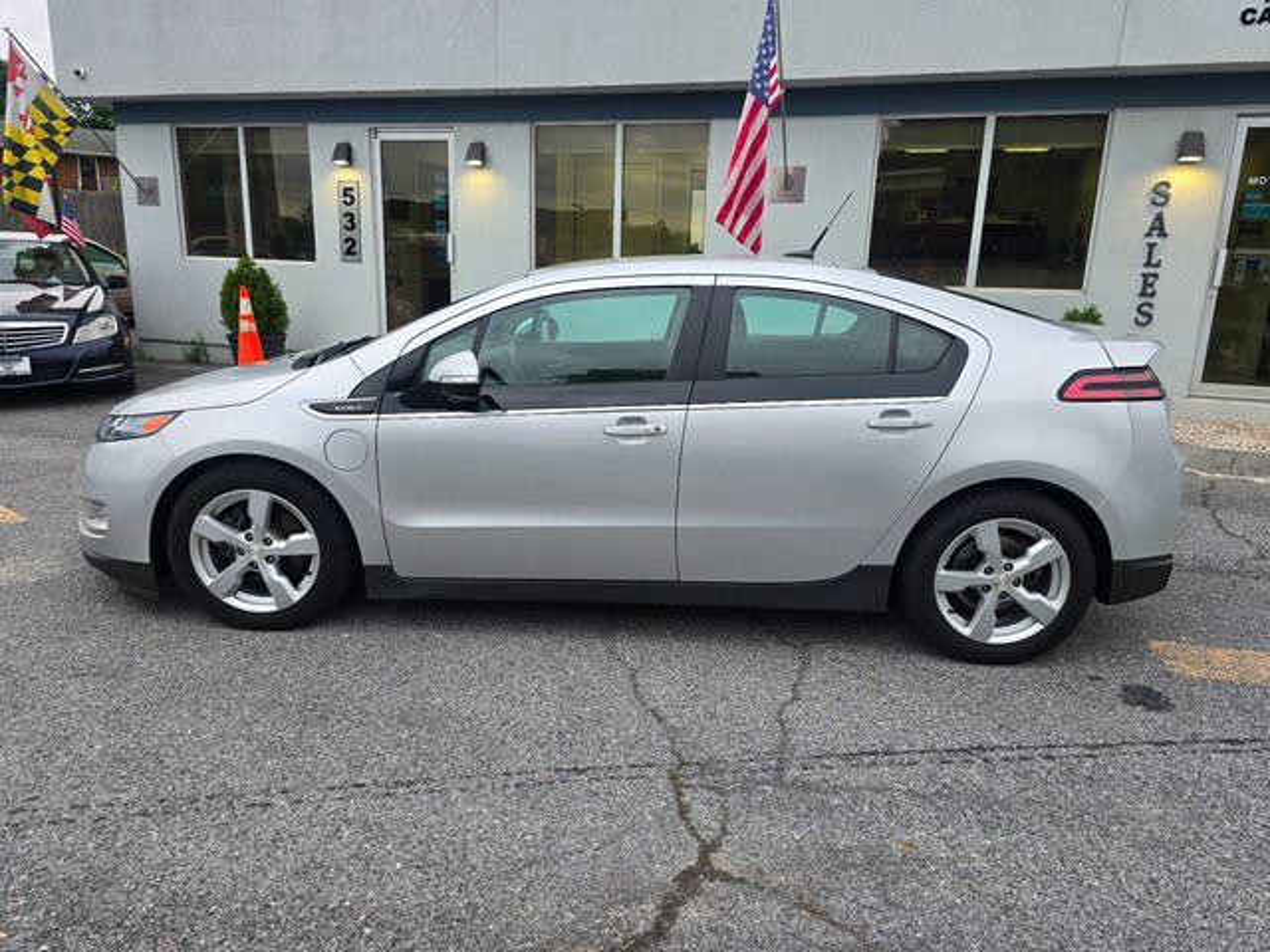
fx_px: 844
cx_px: 635
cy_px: 476
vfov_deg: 58.9
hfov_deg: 73.9
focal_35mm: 23
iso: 16
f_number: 1.7
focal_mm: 6.3
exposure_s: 1/120
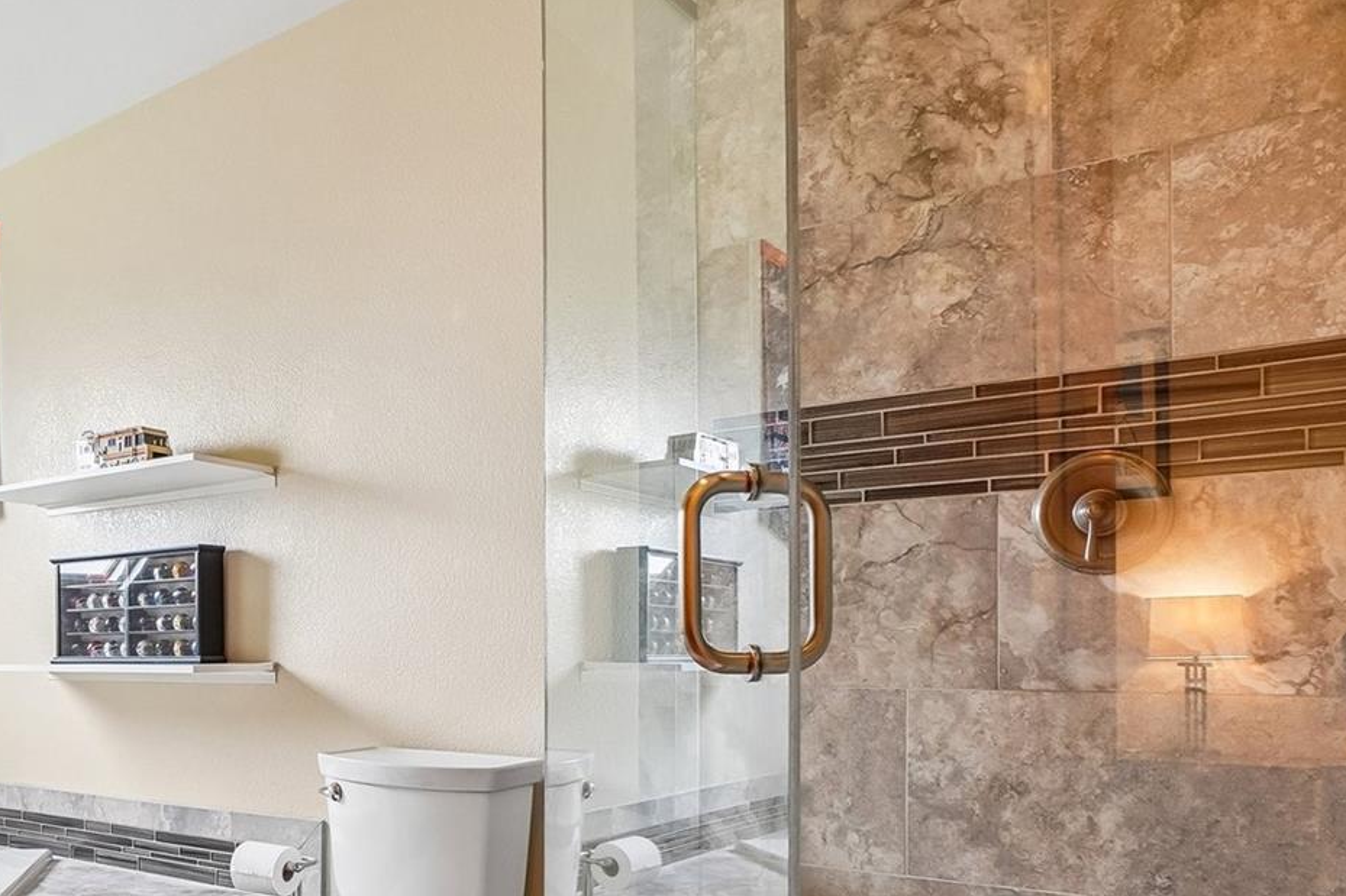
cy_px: 673
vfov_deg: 41.1
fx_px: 1159
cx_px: 339
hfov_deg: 57.3
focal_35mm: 31
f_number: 8
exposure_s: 1/5
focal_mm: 12
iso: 400
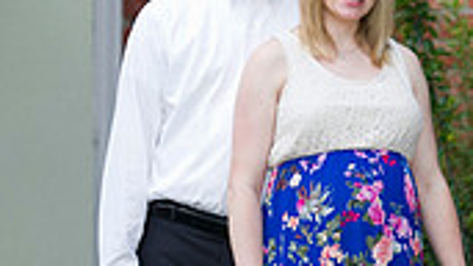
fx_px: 4663
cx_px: 351
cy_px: 269
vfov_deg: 3.3
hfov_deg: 5.8
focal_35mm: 372
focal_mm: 105
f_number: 2.8
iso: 640
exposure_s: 1/125
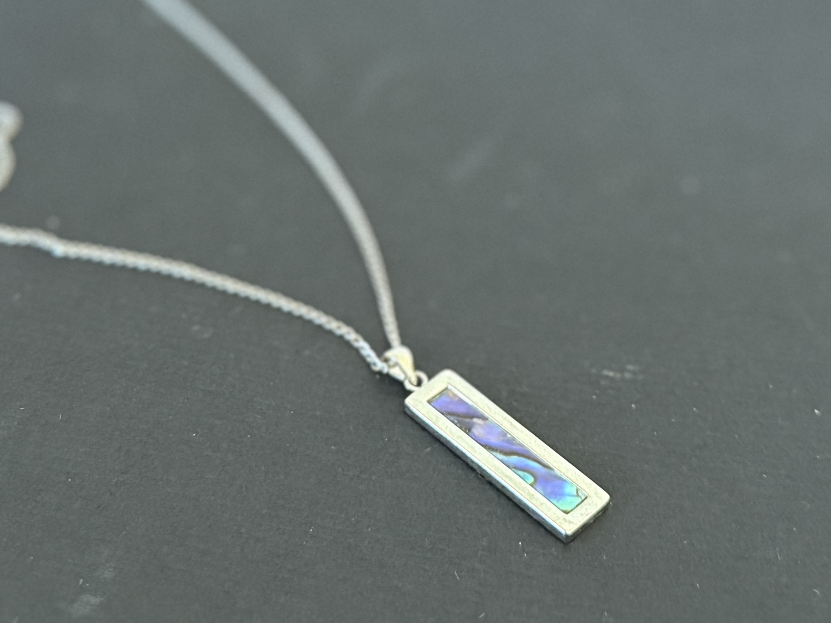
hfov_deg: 71.6
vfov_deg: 56.8
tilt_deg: -34.7
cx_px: 416
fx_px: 576
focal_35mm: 24
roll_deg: -3.6
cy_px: 312
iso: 1000
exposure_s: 1/40
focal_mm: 6.76
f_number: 1.78
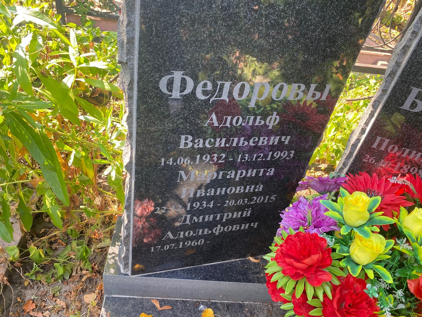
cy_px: 158
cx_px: 211
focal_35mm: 26
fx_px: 317
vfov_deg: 53.1
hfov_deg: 67.3
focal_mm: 4.25
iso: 50
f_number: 1.8
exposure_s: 1/121
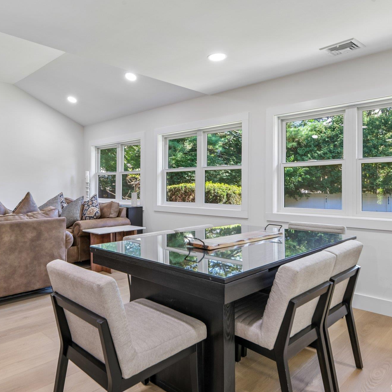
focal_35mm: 25
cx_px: 148
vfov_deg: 62.9
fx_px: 320
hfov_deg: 62.1
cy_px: 192
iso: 160
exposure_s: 1/3.33
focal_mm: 19
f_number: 9
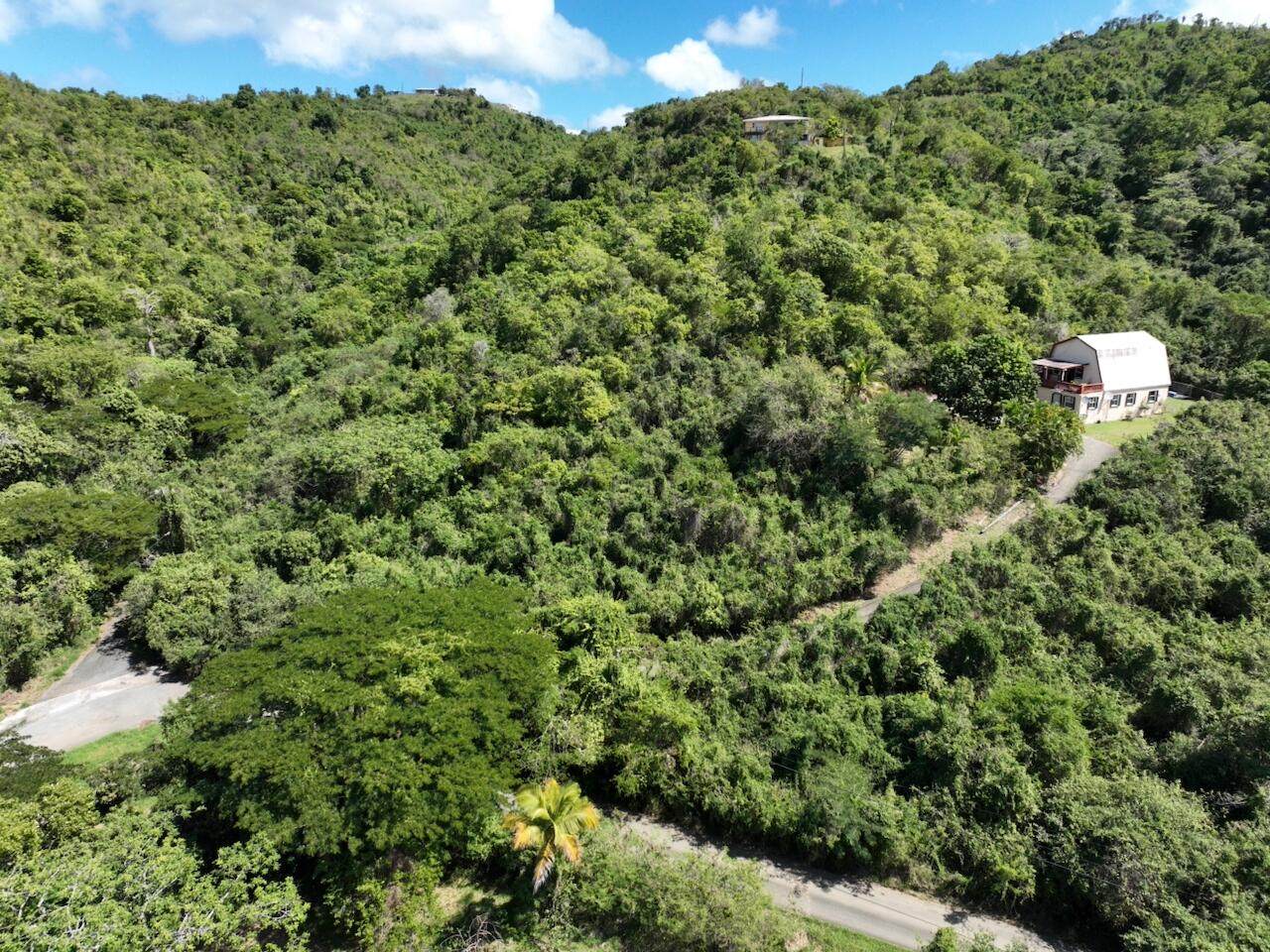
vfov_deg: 56.8
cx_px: 635
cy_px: 476
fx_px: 881
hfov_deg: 71.6
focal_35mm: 24
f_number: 2.8
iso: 110
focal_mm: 12.29
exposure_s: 1/1250
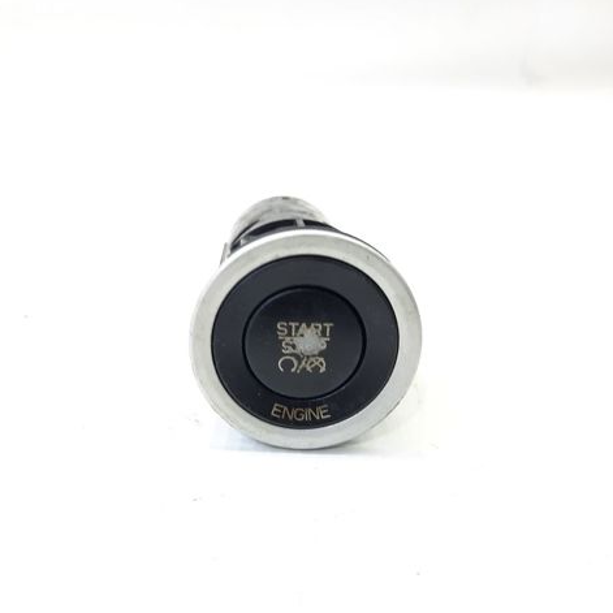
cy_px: 304
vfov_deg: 54.0
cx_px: 220
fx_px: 601
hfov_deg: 53.3
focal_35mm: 30
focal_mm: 4.6
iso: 125
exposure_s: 1/50
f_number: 2
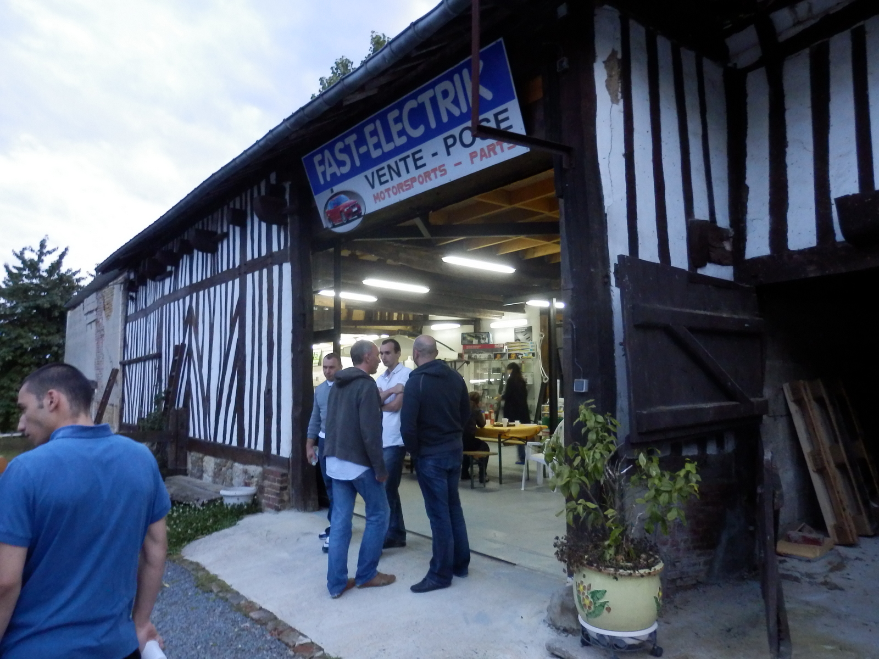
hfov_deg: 69.4
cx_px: 440
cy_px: 330
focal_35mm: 25
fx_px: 635
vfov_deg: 54.9
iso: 640
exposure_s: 1/30
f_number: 3
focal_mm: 4.5
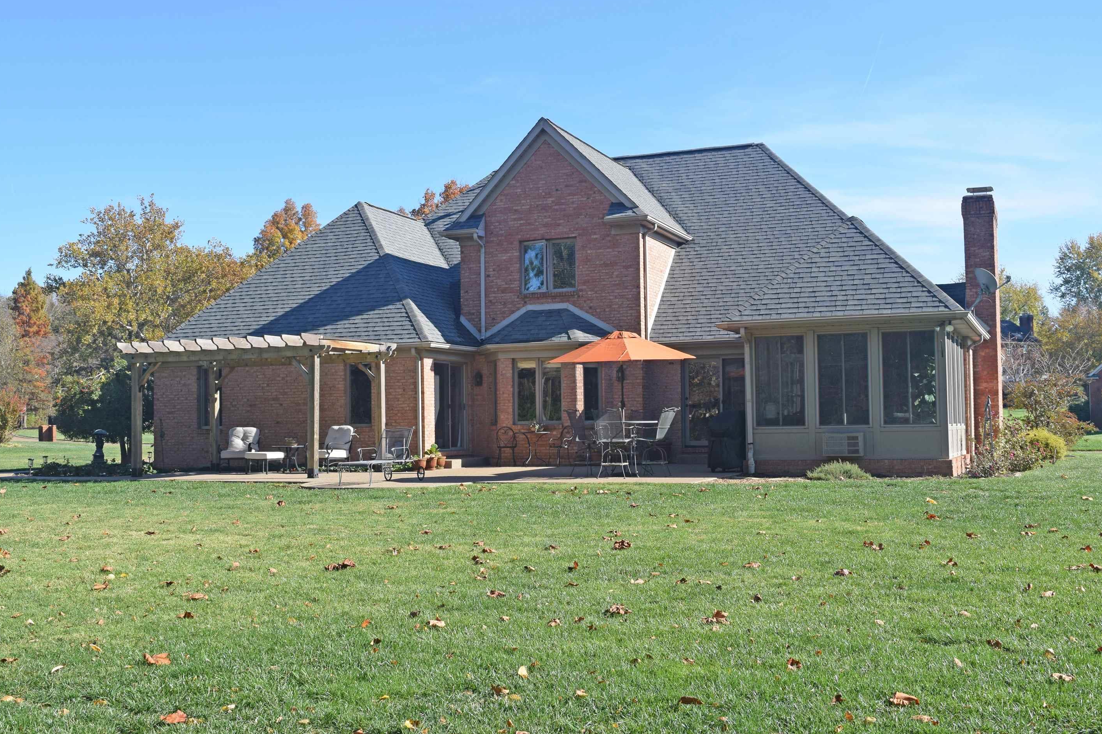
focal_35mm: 39
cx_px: 542
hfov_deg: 49.6
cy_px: 379
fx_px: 1194
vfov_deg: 34.2
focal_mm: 24
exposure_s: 1/320
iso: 200
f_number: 9
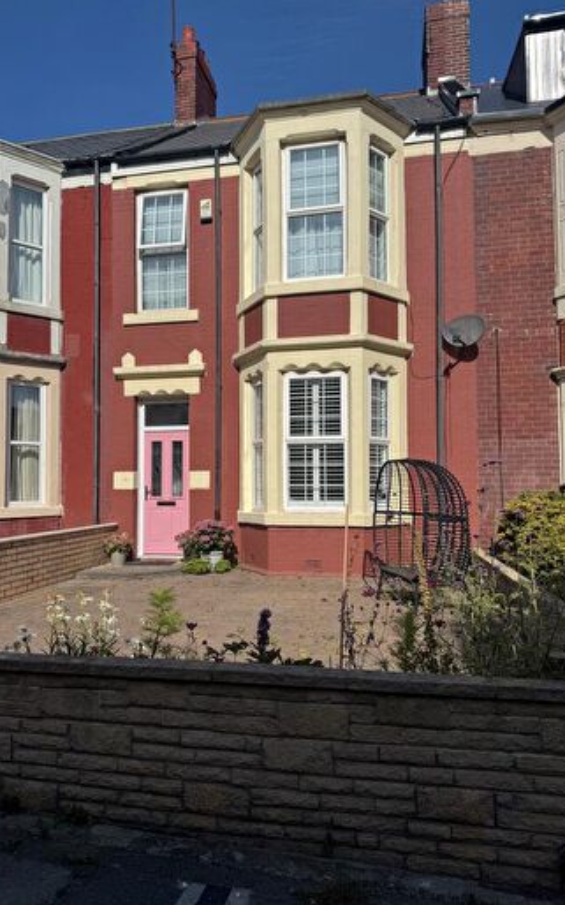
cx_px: 248
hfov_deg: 47.5
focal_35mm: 26
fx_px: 641
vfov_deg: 70.4
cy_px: 457
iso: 80
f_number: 1.78
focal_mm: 6.76
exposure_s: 1/9009
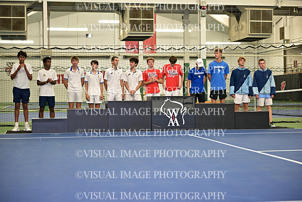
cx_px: 151
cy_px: 101
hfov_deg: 29.2
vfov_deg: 19.7
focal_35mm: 69
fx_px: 579
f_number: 2.5
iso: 1600
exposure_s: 1/250
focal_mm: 69
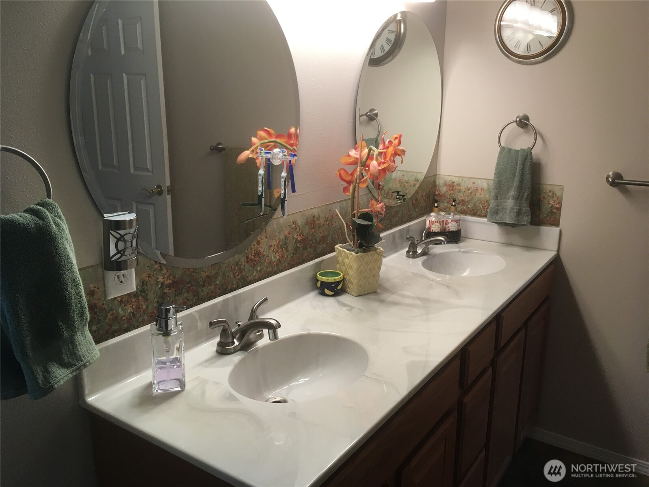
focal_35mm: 29
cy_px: 244
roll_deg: -0.5
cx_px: 324
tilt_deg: -16.6
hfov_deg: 61.7
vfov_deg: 48.2
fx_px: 544
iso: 40
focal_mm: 4.15
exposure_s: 1/30
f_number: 2.2
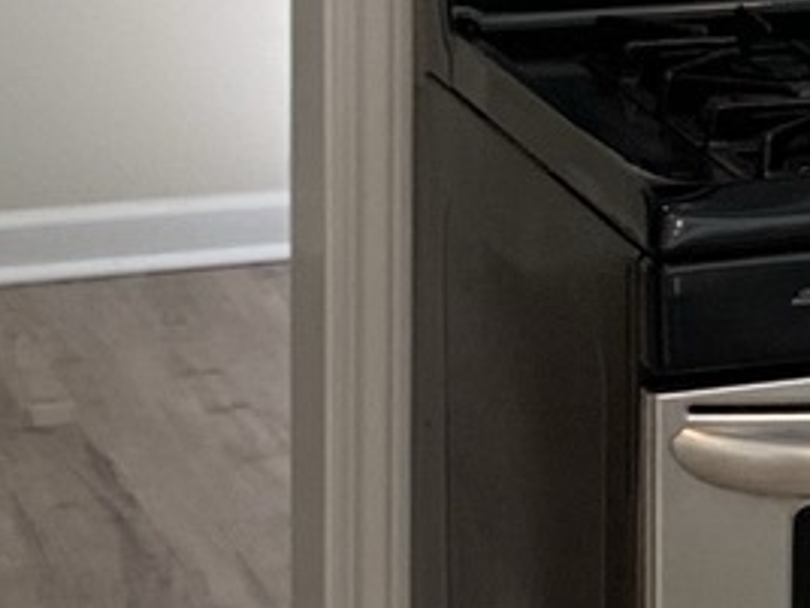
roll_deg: -2.3
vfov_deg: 7.4
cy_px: -275
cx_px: 2291
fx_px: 4657
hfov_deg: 8.6
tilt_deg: -5.2
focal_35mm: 199
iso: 25
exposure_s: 1/120
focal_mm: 4.25
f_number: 1.8
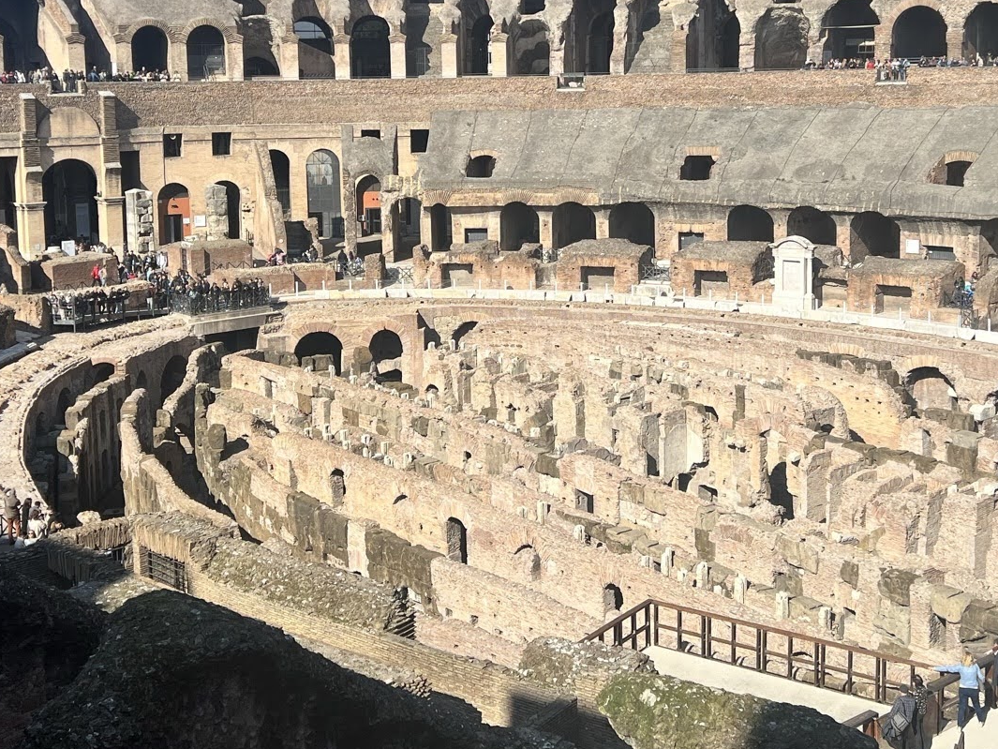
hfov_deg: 38.2
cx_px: 527
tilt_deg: -6.5
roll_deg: +0.9
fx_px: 1442
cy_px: 236
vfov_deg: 28.9
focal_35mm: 50
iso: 50
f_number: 1.5
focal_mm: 5.7
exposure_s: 1/5319
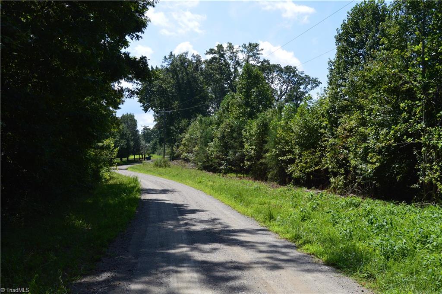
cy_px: 147
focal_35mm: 39
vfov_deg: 34.1
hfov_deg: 49.6
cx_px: 221
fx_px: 478
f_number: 11
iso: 400
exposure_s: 1/400
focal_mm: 26
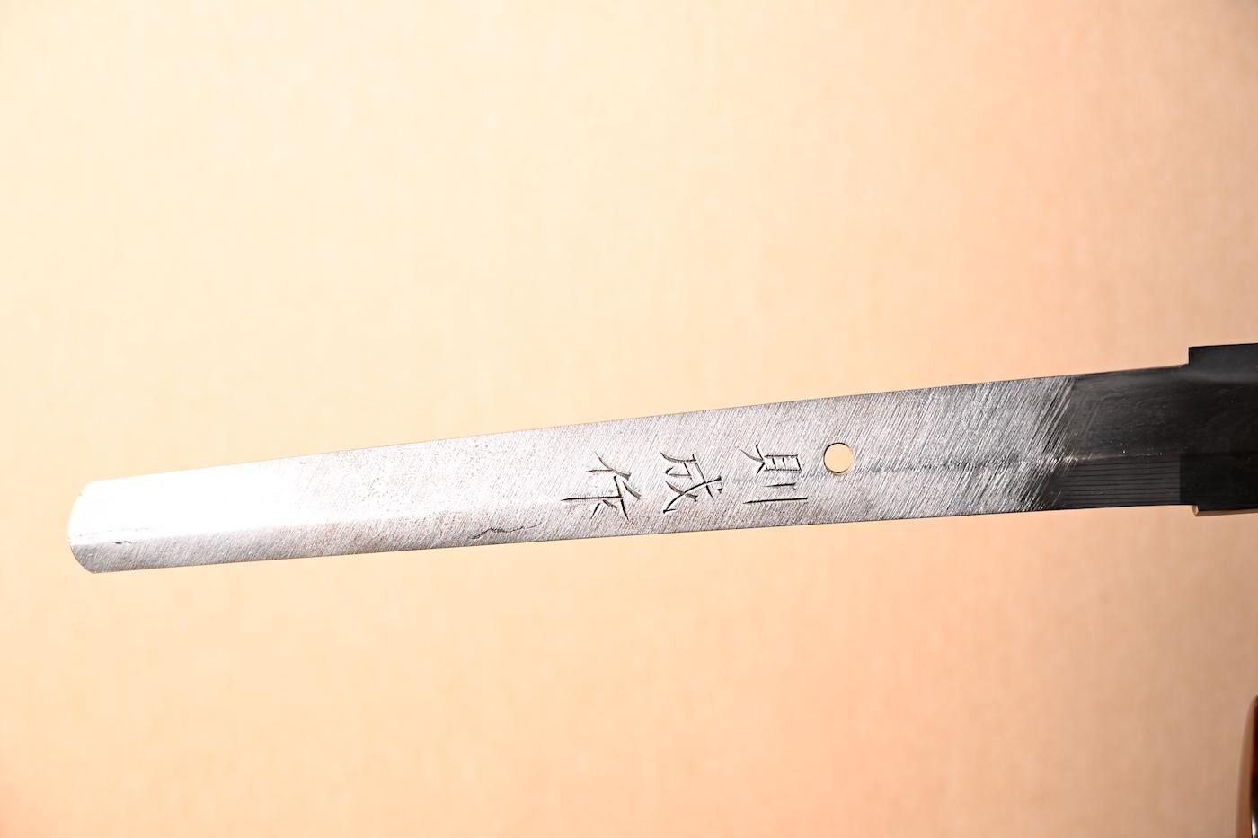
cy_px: 419
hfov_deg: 32.6
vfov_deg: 22.1
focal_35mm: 62
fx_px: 2149
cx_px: 629
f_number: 4.5
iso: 100
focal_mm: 41
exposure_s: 1/2
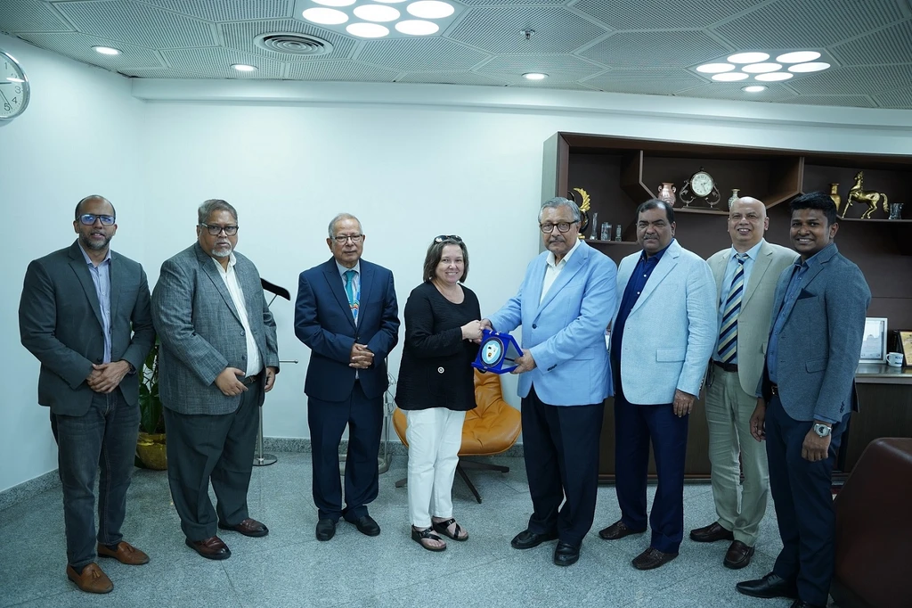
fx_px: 608
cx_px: 456
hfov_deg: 73.8
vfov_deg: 53.1
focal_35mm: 24
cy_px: 304
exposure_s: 1/50
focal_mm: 24
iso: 320
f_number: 2.8
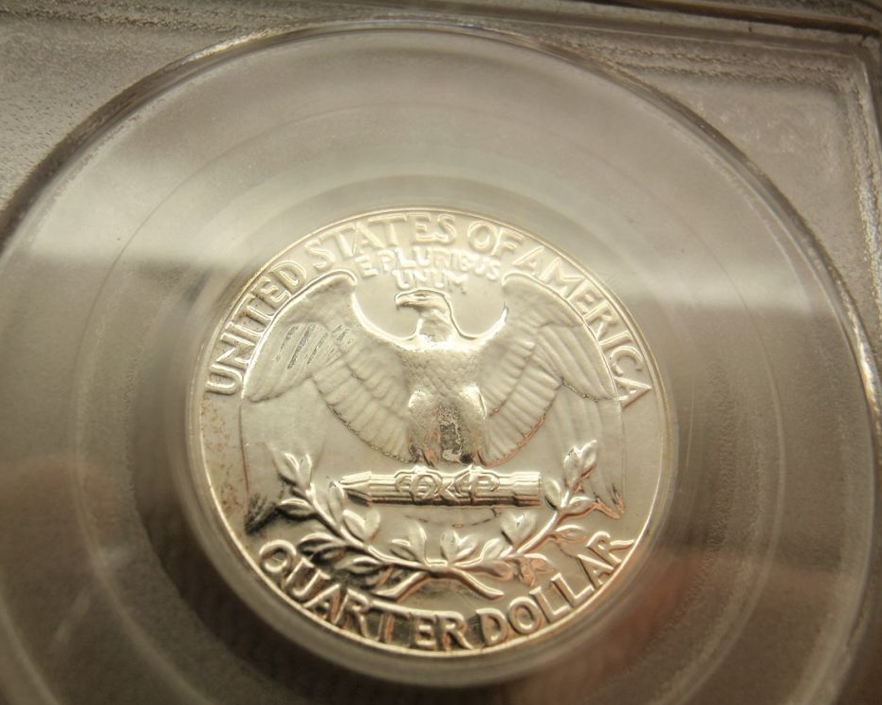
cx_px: 413
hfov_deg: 43.8
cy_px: 353
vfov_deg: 35.7
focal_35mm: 42
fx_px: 1096
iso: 64
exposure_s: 1/60
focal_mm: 7.25
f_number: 3.9
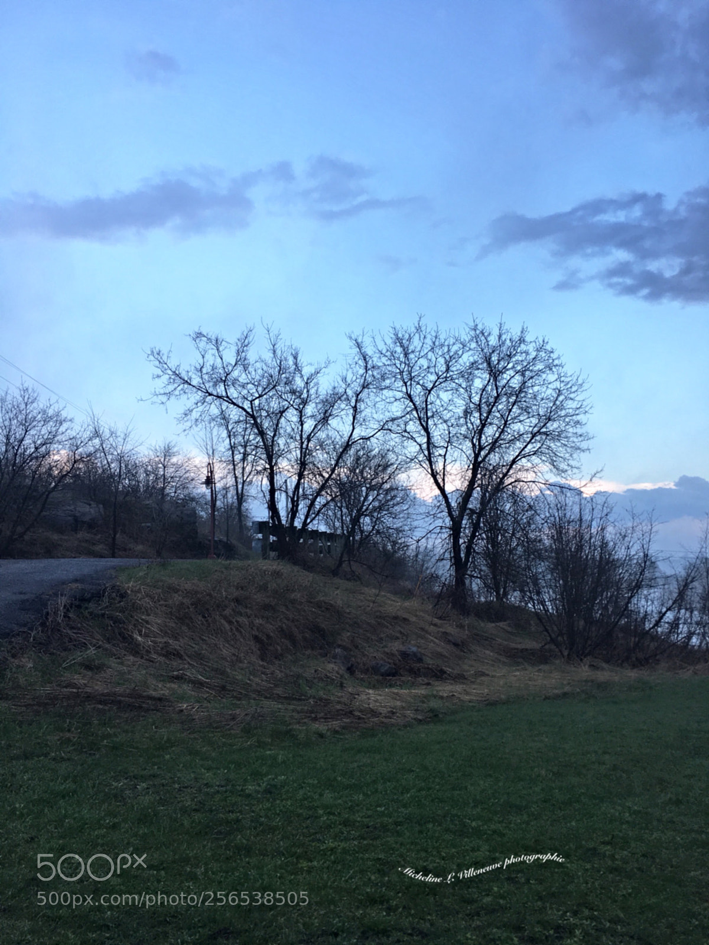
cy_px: 472
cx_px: 354
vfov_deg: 61.7
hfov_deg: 48.2
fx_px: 792
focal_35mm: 29
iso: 32
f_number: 2.2
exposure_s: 1/120
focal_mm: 4.15
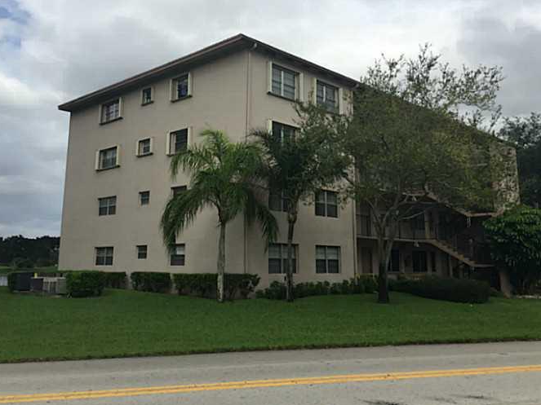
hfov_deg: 52.6
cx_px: 268
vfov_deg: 40.5
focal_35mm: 35
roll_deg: -2.3
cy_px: 165
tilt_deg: +11.8
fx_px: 547
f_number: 2.2
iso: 32
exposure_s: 1/1721
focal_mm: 4.15
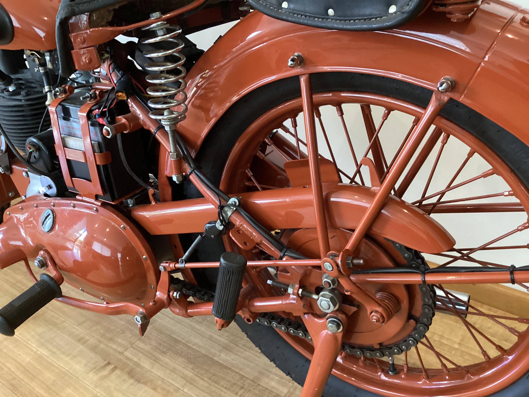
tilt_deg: -31.0
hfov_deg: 58.4
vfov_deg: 45.4
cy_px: 198
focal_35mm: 31
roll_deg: +1.6
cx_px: 264
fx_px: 474
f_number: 2.4
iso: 400
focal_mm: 3.3
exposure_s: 1/30
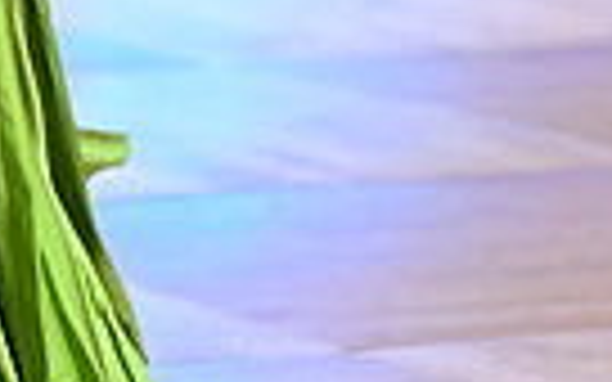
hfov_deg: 4.0
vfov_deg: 2.5
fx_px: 8673
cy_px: -409
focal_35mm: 520
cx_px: -63
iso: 2000
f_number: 2.8
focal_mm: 120
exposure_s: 1/640
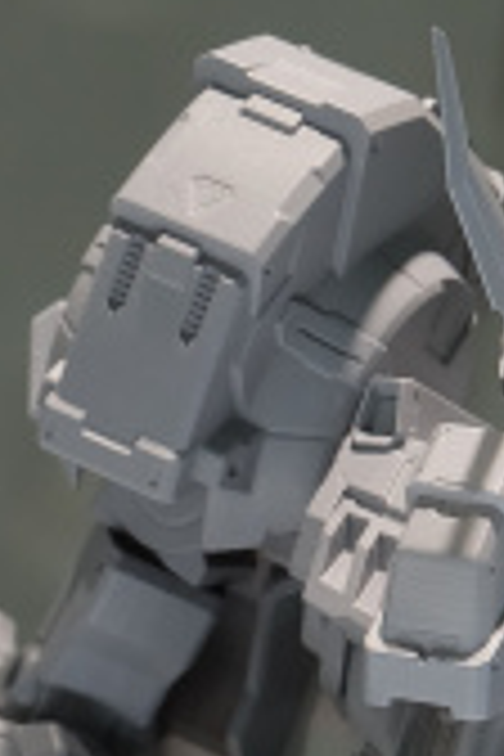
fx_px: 4410
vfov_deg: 9.6
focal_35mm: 210
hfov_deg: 6.5
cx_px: 502
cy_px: 1066
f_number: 5
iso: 400
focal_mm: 29.5
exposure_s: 1/125
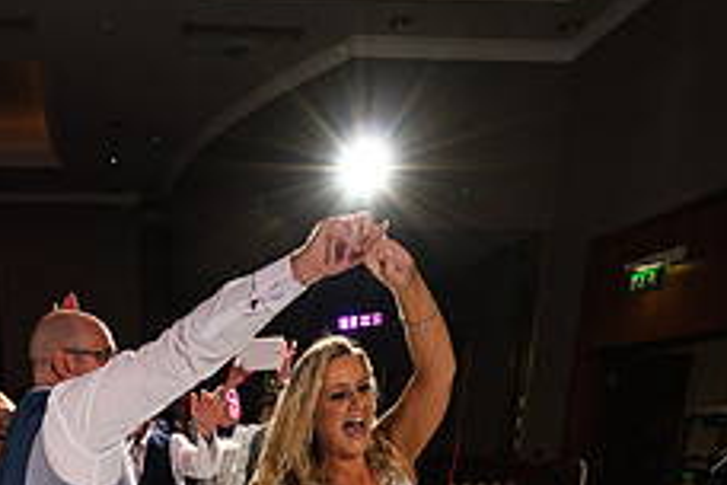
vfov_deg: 29.5
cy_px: 661
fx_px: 687
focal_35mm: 34
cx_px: 167
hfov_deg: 52.9
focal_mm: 8
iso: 500
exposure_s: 1/200
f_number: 3.2
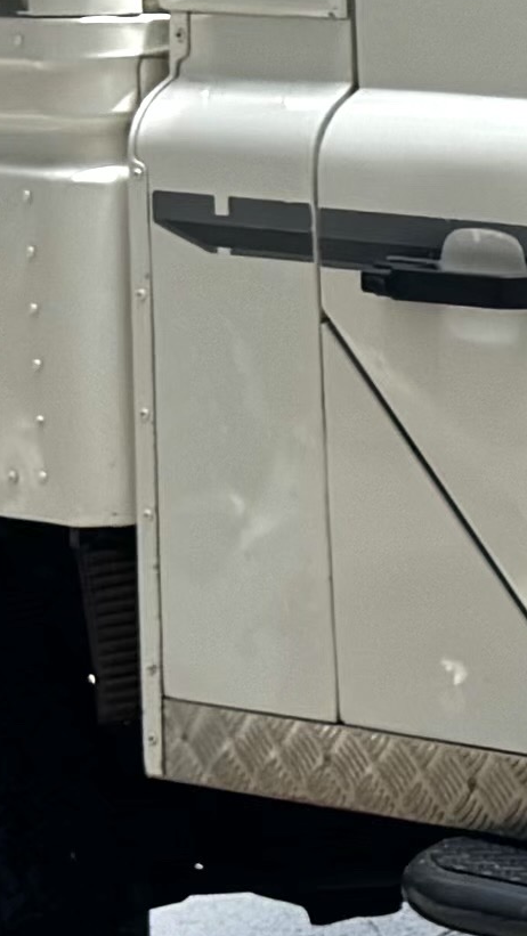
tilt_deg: -7.2
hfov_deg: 5.8
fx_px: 4520
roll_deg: -0.2
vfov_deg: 11.8
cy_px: 334
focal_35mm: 182
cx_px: 2060
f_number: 1.78
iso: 80
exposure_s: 1/2174
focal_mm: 6.76
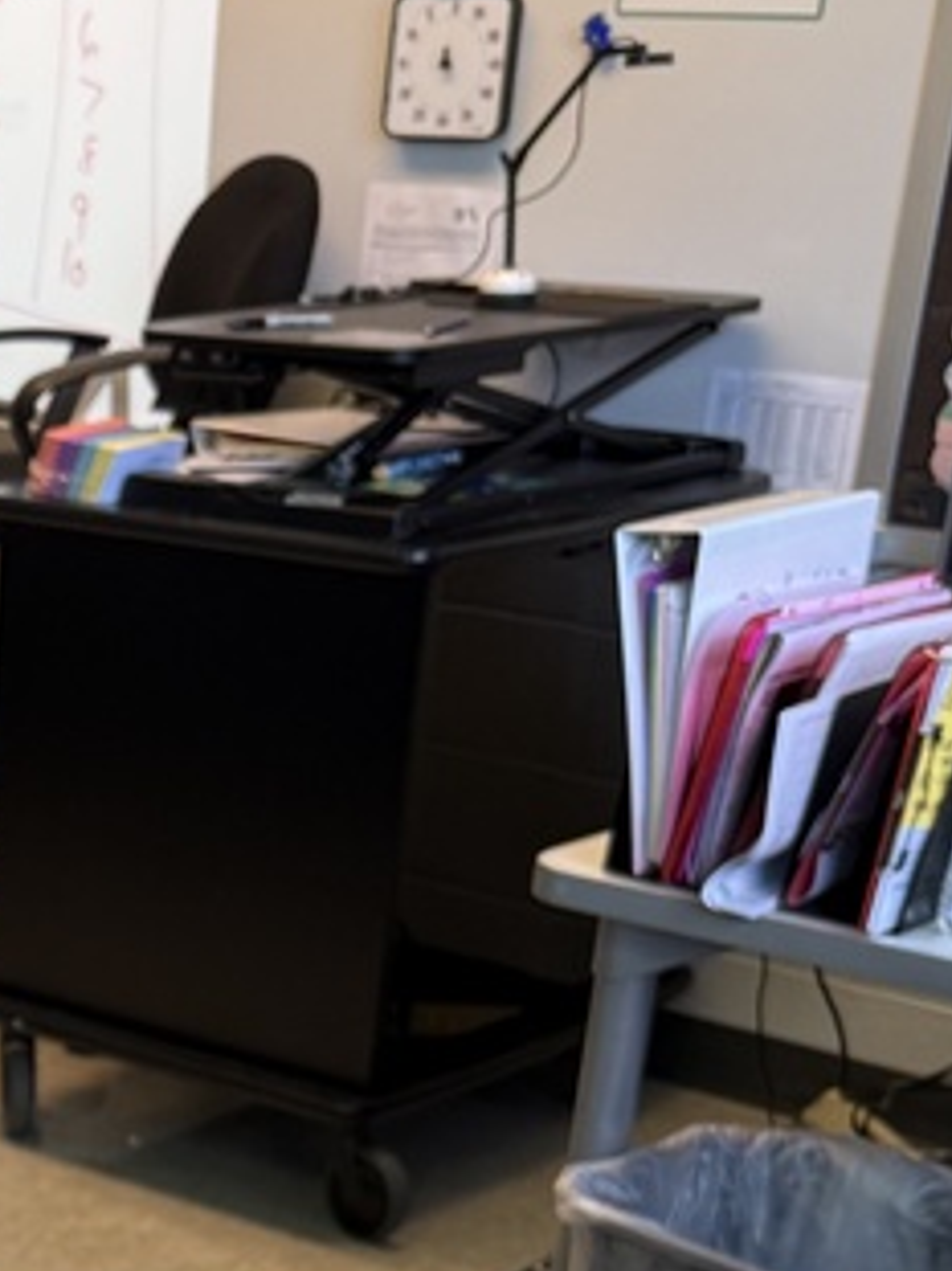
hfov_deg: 17.0
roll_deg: +0.3
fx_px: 2899
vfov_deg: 23.3
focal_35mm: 79
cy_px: 1381
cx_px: -454
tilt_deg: -24.7
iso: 100
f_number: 1.78
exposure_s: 1/120
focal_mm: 6.76
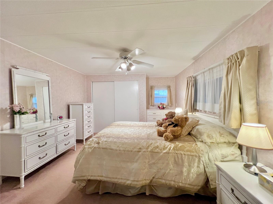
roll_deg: +0.4
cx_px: 136
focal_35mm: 13
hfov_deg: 106.2
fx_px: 103
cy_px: 102
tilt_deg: -0.5
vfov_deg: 89.9
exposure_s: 1/60
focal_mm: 1.57
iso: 250
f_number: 1.8
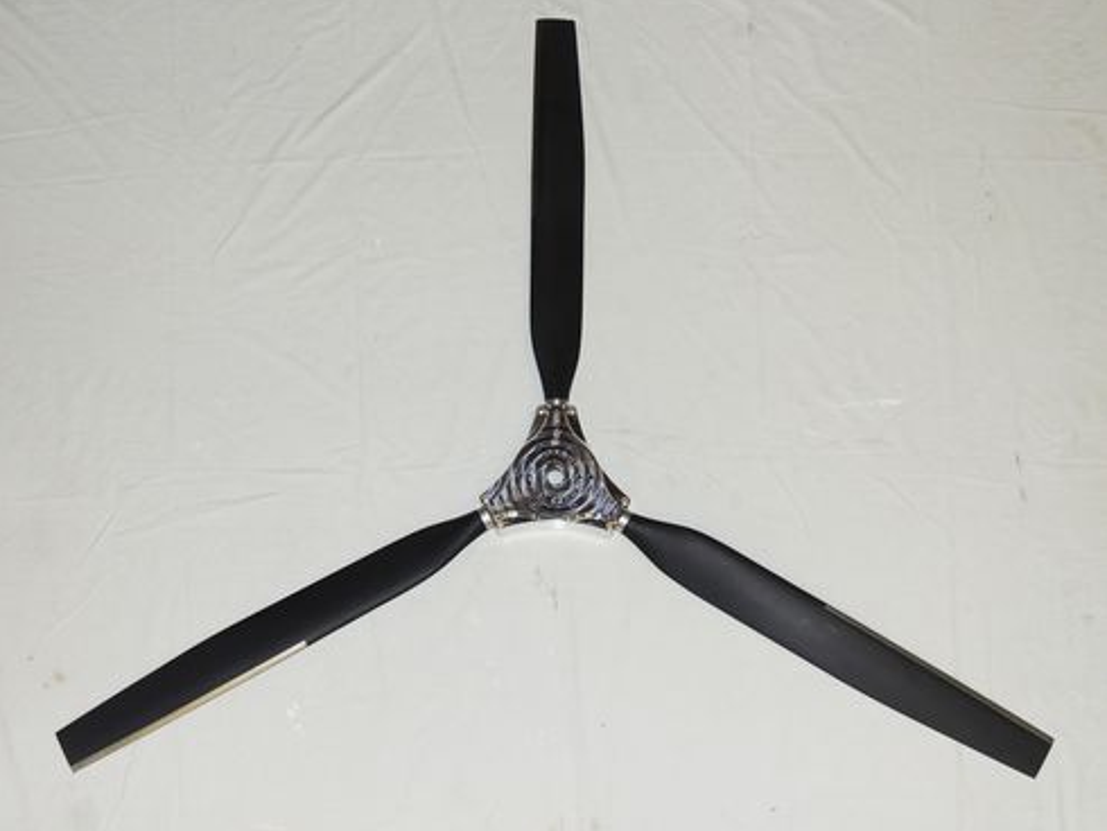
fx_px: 1632
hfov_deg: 37.5
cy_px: 410
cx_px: 544
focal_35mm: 51
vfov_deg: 28.6
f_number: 3.6
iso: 200
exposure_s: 1/40
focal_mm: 8.9
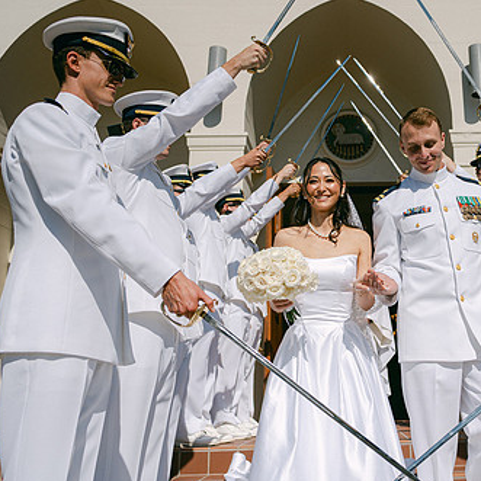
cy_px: 221
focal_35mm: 44
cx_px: 394
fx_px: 692
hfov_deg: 36.8
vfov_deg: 38.3
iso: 100
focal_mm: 28
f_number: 4
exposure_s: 1/4000
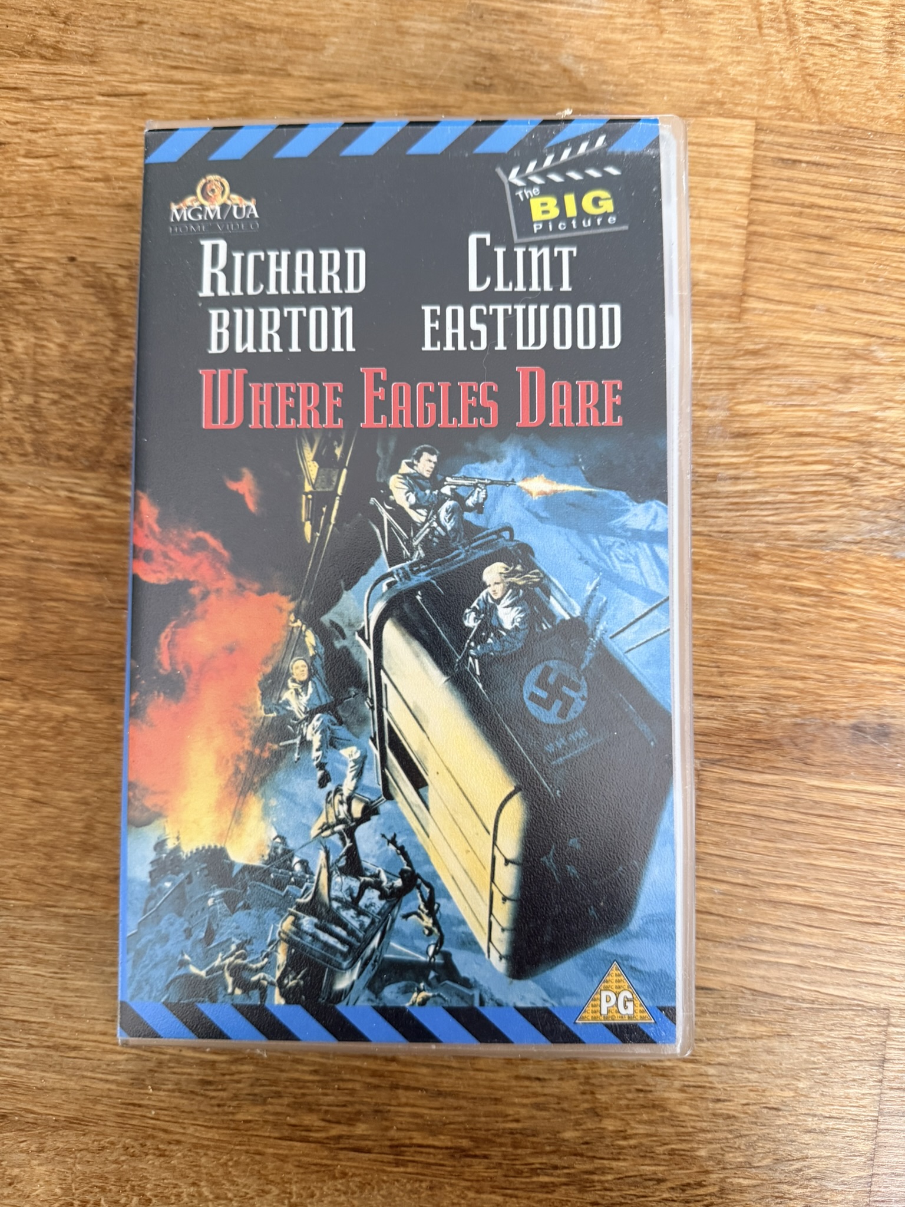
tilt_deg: -85.5
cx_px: 452
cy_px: 604
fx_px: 837
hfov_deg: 56.8
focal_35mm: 24
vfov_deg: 71.6
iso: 320
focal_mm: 6.76
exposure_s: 1/60
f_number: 1.78
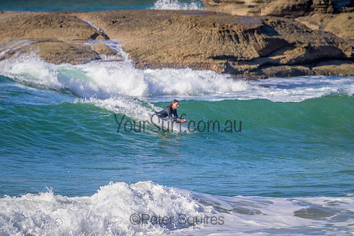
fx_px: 7868
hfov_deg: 2.6
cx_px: 177
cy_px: 118
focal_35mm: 800
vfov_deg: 1.7
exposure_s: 1/2000
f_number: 11
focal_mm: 800
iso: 1250
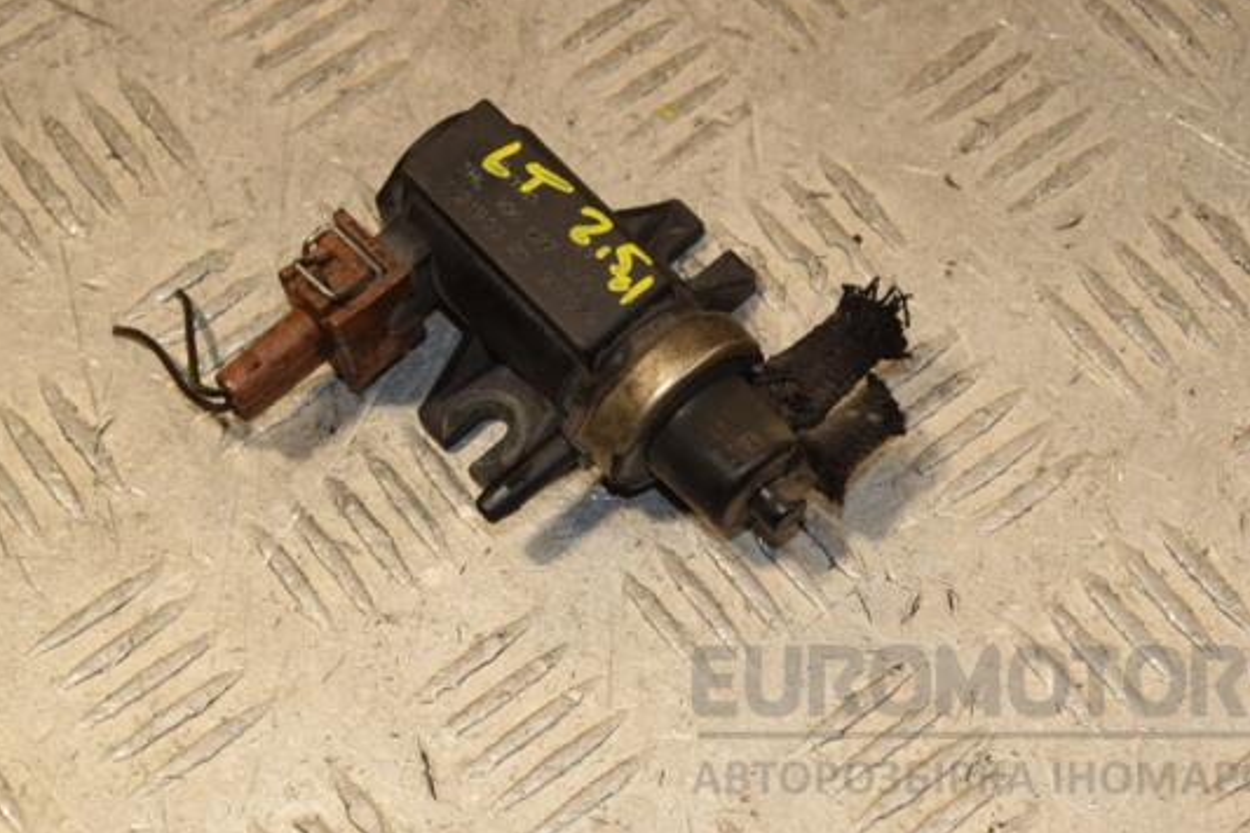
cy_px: 368
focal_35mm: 98
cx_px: 647
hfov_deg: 20.8
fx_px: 3402
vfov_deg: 14.0
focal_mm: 58
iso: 800
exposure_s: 1/200
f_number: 9
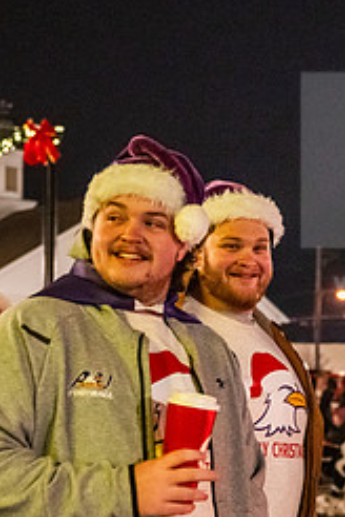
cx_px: 238
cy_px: 327
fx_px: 1222
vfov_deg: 23.8
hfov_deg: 16.0
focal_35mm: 85
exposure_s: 1/200
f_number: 2.8
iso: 5000
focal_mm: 36
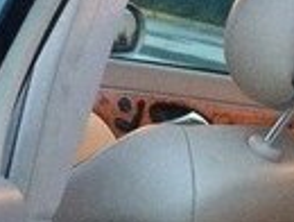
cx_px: 317
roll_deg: -12.9
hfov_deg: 13.2
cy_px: 398
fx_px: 1251
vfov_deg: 9.6
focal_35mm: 147
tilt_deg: -19.1
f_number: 2.2
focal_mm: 4.15
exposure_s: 1/17
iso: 320
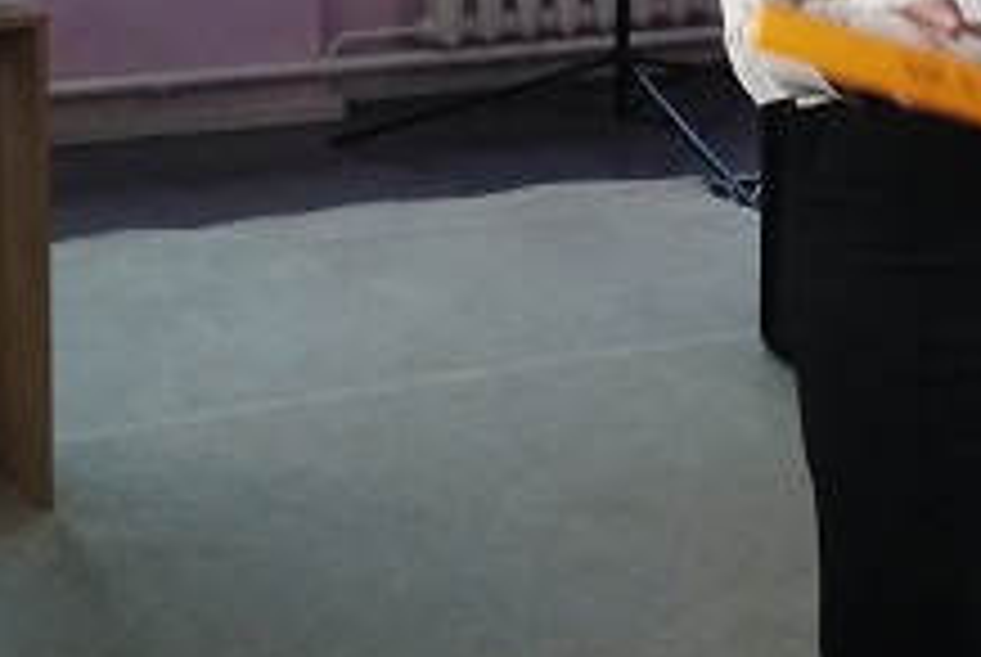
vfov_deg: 13.4
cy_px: -176
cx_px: 882
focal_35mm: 99
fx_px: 2701
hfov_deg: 20.2
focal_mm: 3.83
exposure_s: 1/24
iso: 416
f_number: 2.2
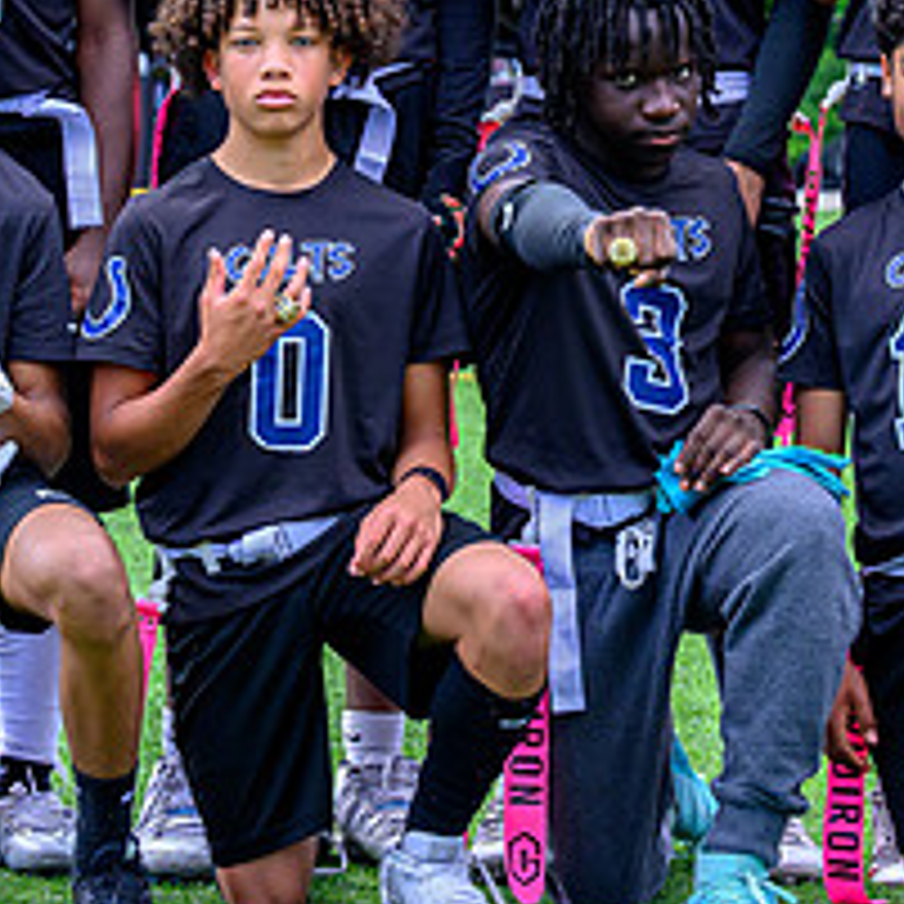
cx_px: 474
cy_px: 101
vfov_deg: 8.5
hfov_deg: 8.6
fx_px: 6027
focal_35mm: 204
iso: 720
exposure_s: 1/800
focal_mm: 70
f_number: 5.6
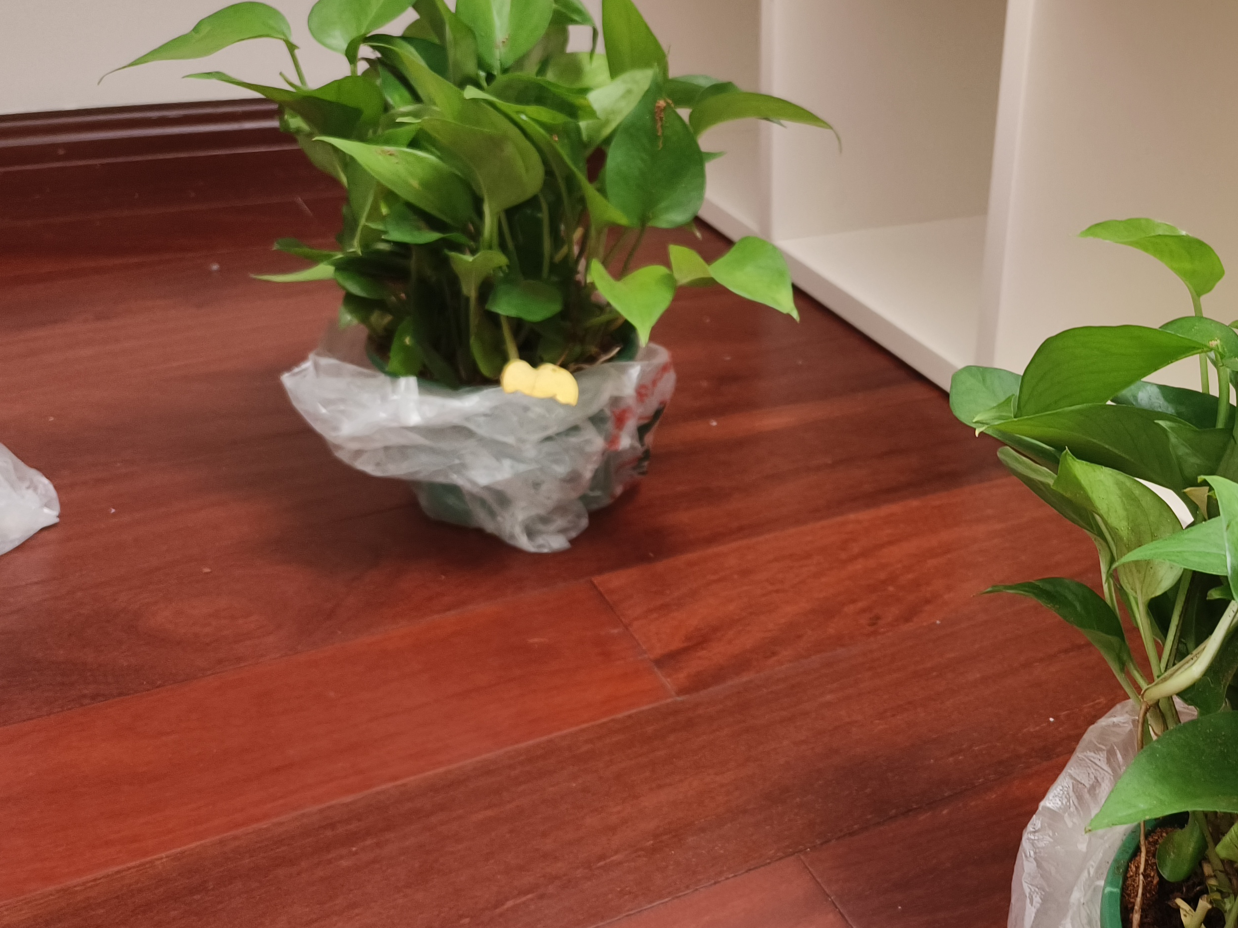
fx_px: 1359
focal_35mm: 38
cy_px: 583
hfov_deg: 47.1
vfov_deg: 37.5
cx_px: 931
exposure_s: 1/33.3
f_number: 1.75
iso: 2370
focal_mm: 5.5
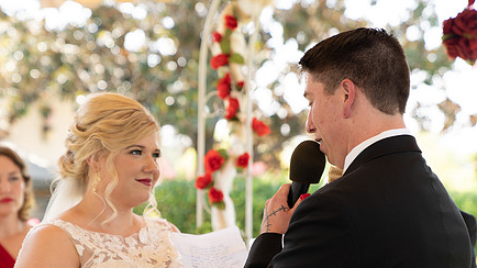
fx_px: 1239
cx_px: 219
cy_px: 195
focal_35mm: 98
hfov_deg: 21.8
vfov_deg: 12.3
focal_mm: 70
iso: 100
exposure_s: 1/100
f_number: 3.2
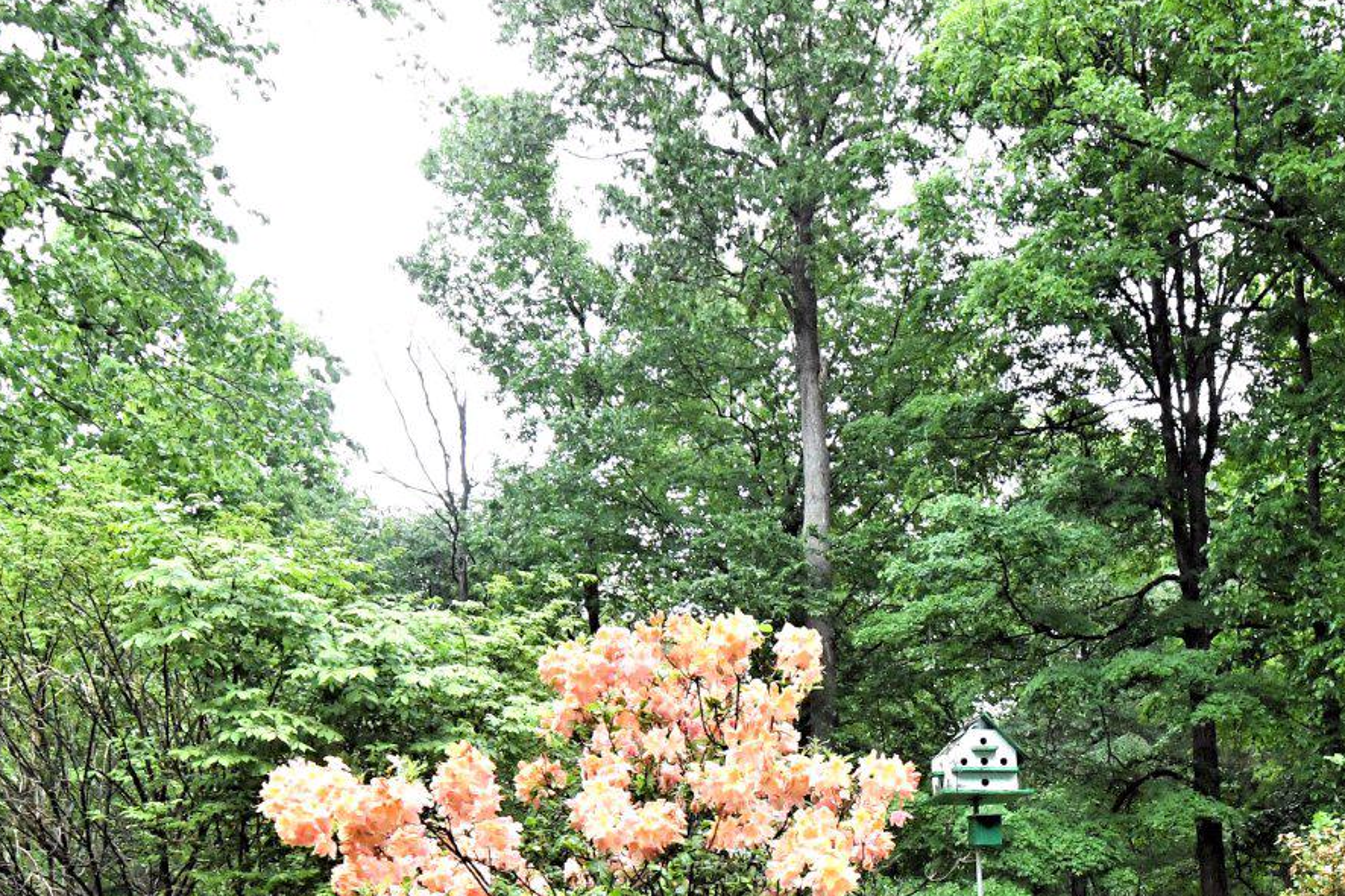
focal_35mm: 37
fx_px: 1382
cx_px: 891
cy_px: 898
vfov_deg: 32.9
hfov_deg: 51.0
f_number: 8
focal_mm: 11
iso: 2500
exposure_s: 1/320
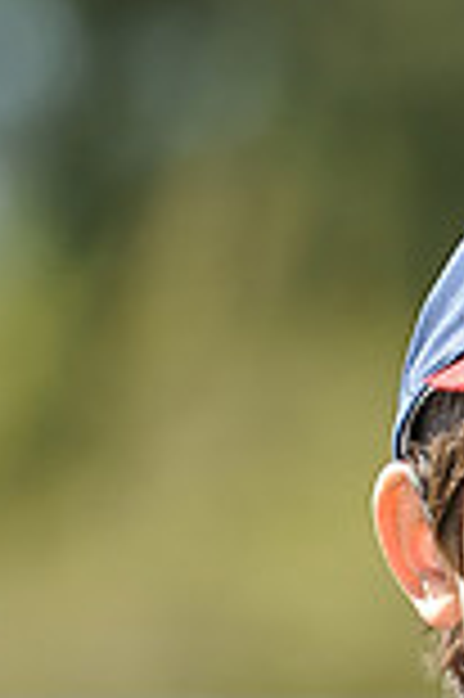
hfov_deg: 1.8
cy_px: 757
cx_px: 446
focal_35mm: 750
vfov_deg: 2.8
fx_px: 14531
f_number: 4.5
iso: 200
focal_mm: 200
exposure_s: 1/640
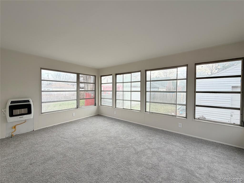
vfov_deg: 85.7
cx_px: 122
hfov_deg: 102.1
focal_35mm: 14
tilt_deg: -1.2
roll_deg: +0.1
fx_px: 99
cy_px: 92
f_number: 2.2
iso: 40
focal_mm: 2.22
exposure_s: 1/193
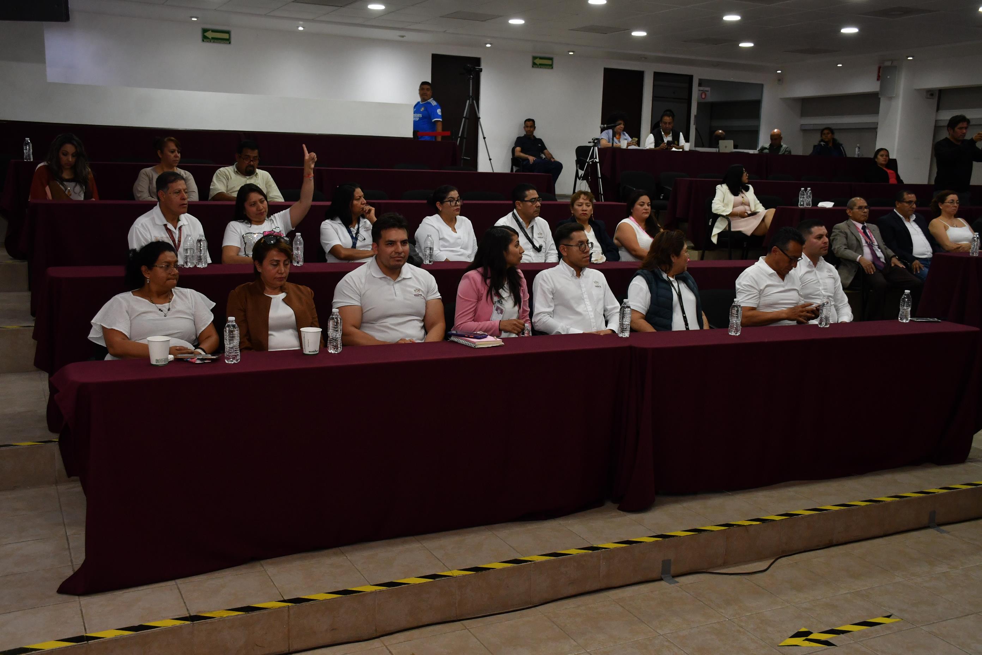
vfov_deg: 36.9
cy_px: 328
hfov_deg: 53.1
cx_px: 491
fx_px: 982
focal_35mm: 36
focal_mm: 24
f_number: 5.6
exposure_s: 1/100
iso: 1000
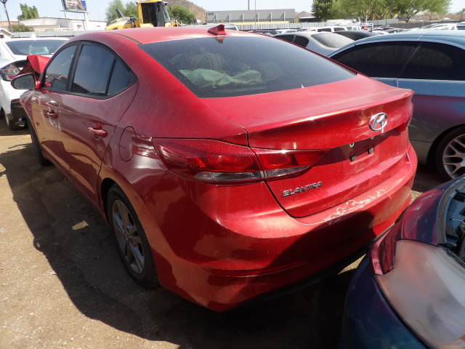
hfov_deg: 71.6
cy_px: 174
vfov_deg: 56.8
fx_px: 322
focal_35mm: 24
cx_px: 232
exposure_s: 1/864
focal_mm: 4.3
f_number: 3.2
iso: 100
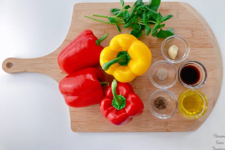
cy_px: 67
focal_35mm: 30
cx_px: 116
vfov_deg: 43.5
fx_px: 187
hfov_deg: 61.9
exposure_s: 1/100
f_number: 1.8
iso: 32
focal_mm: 3.99
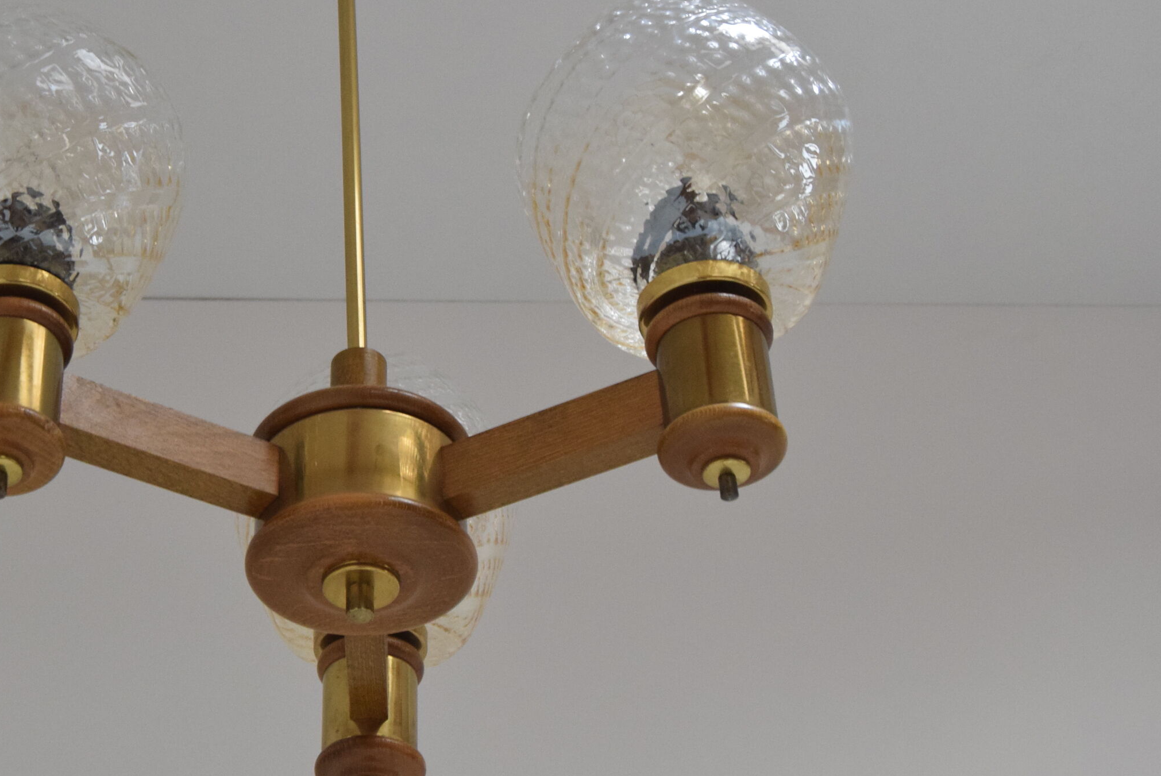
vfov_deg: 17.6
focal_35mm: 78
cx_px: 338
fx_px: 2509
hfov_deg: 25.8
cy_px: 316
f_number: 6.3
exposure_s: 1/160
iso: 1600
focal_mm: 35
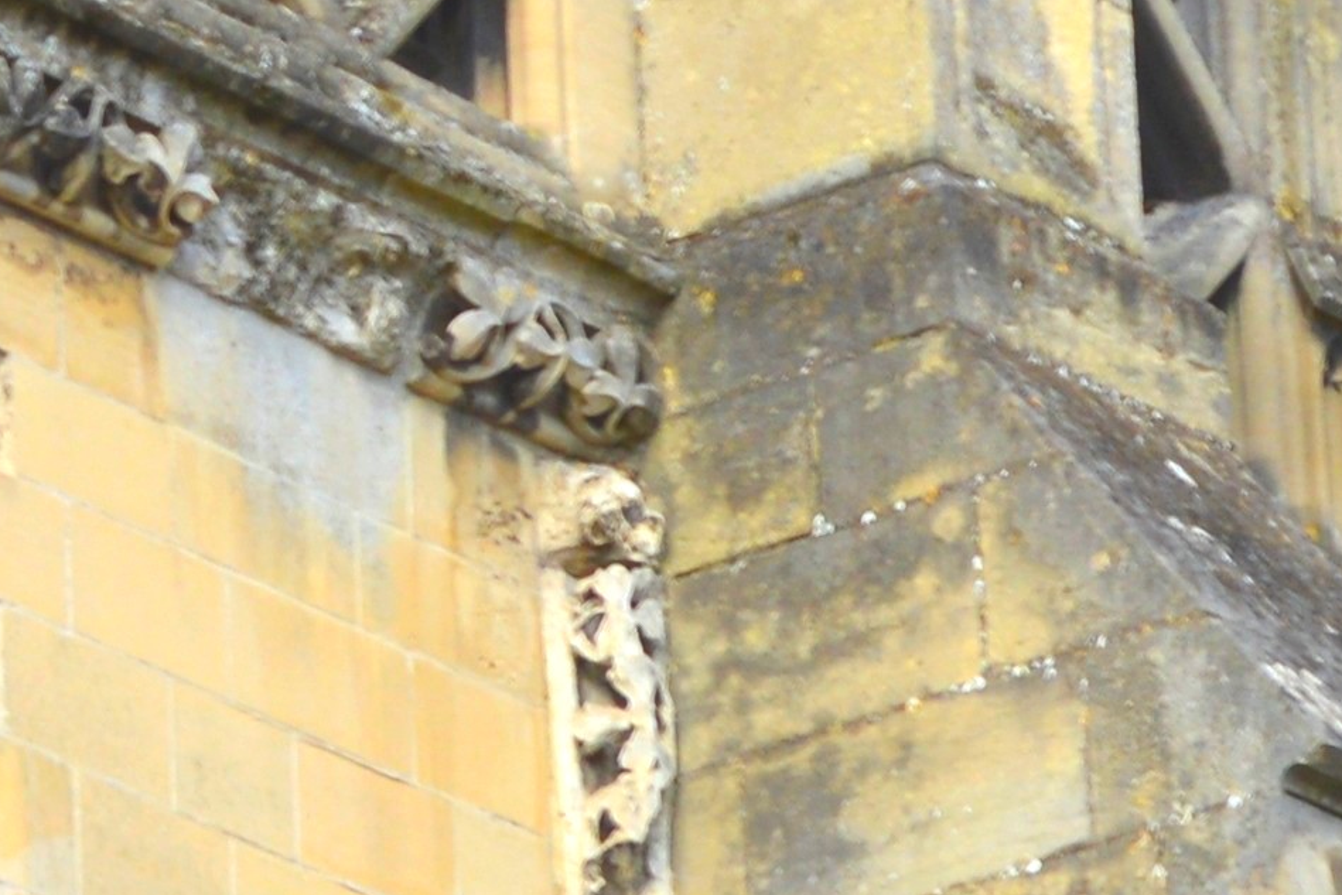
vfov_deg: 2.1
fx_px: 24755
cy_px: 293
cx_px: -34
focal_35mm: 664
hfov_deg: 3.1
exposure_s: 1/125
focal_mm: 70
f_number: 8
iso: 180
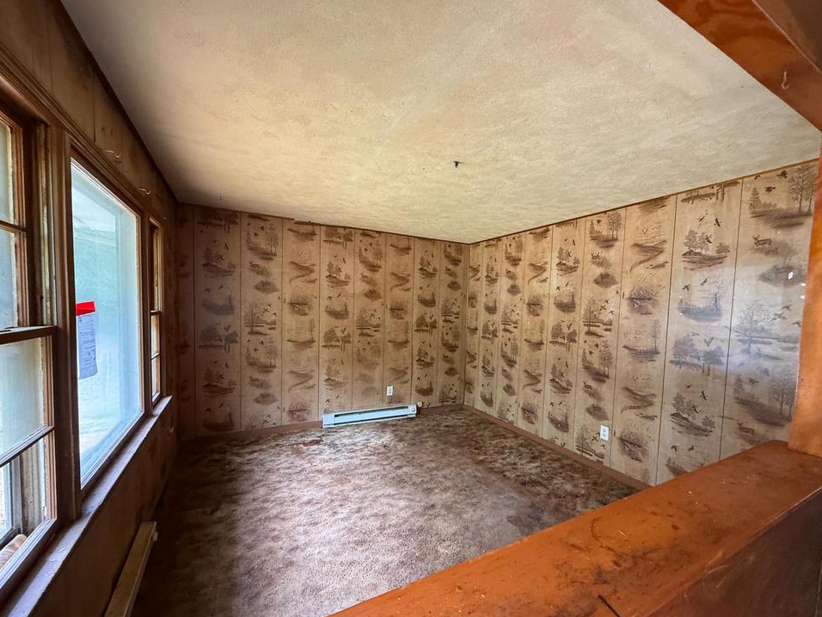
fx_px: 356
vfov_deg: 81.7
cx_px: 437
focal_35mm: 15
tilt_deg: -2.4
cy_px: 325
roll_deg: -0.7
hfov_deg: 98.0
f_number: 2.2
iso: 400
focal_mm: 2.22
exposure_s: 1/60
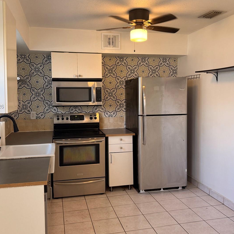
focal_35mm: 32
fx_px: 245
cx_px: 111
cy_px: 107
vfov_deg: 51.0
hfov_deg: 51.1
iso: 200
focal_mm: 6.76
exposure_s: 1/120
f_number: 1.78
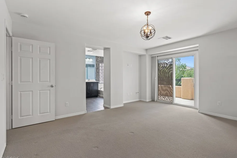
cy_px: 73
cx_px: 128
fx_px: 112
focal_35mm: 17
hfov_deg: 93.1
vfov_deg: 70.4
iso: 200
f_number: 9
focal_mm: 15
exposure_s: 1/2.5
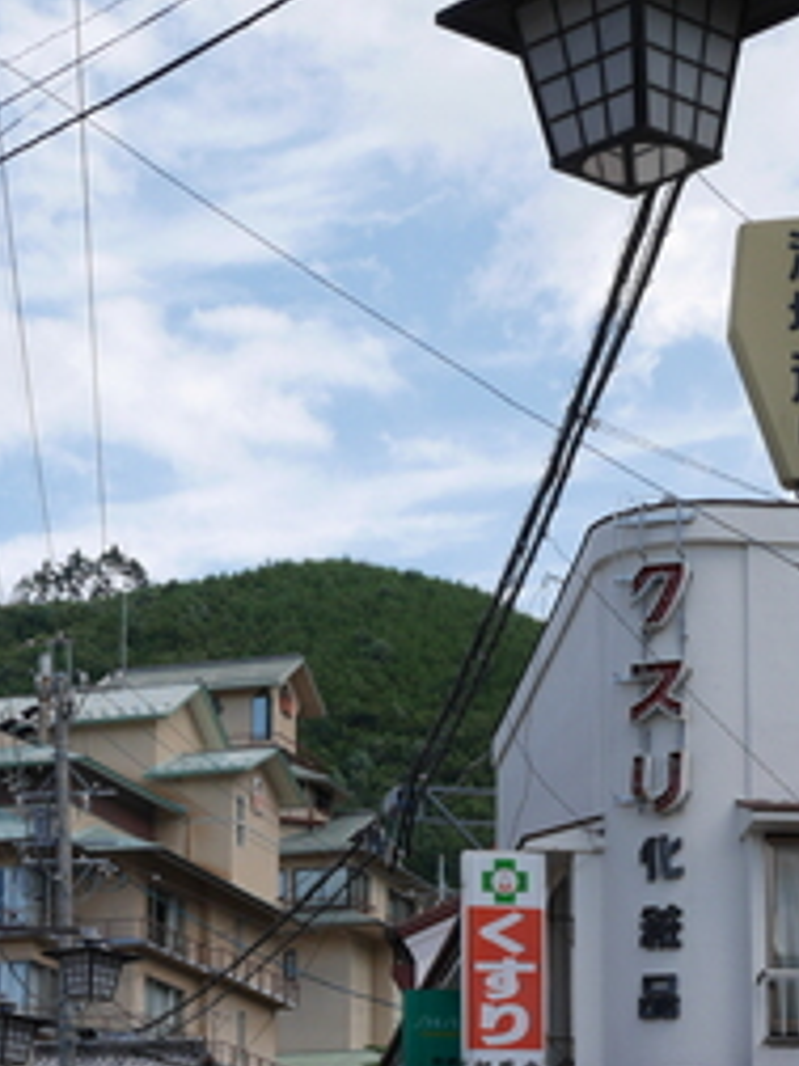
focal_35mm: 119
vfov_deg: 16.3
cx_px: 285
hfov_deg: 12.4
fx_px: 3662
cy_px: 986
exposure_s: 1/250
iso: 200
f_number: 9
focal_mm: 25
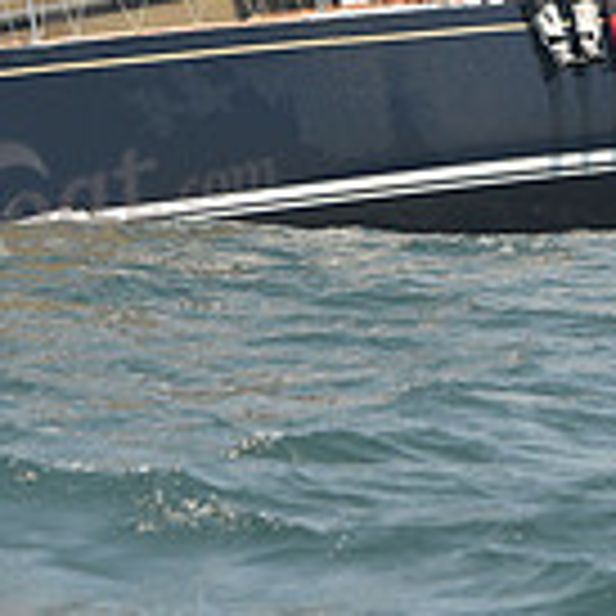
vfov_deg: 3.0
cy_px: -61
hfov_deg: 3.0
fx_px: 11597
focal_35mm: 576
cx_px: 513
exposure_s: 1/640
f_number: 6.3
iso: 250
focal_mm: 160
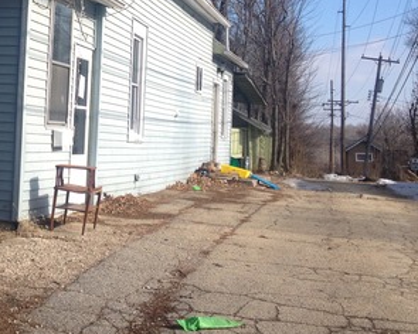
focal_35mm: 74
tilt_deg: +6.1
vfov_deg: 20.4
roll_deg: -3.4
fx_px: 915
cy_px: 54
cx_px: 57
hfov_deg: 25.1
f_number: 2.4
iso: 50
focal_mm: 4.28
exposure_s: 1/1200
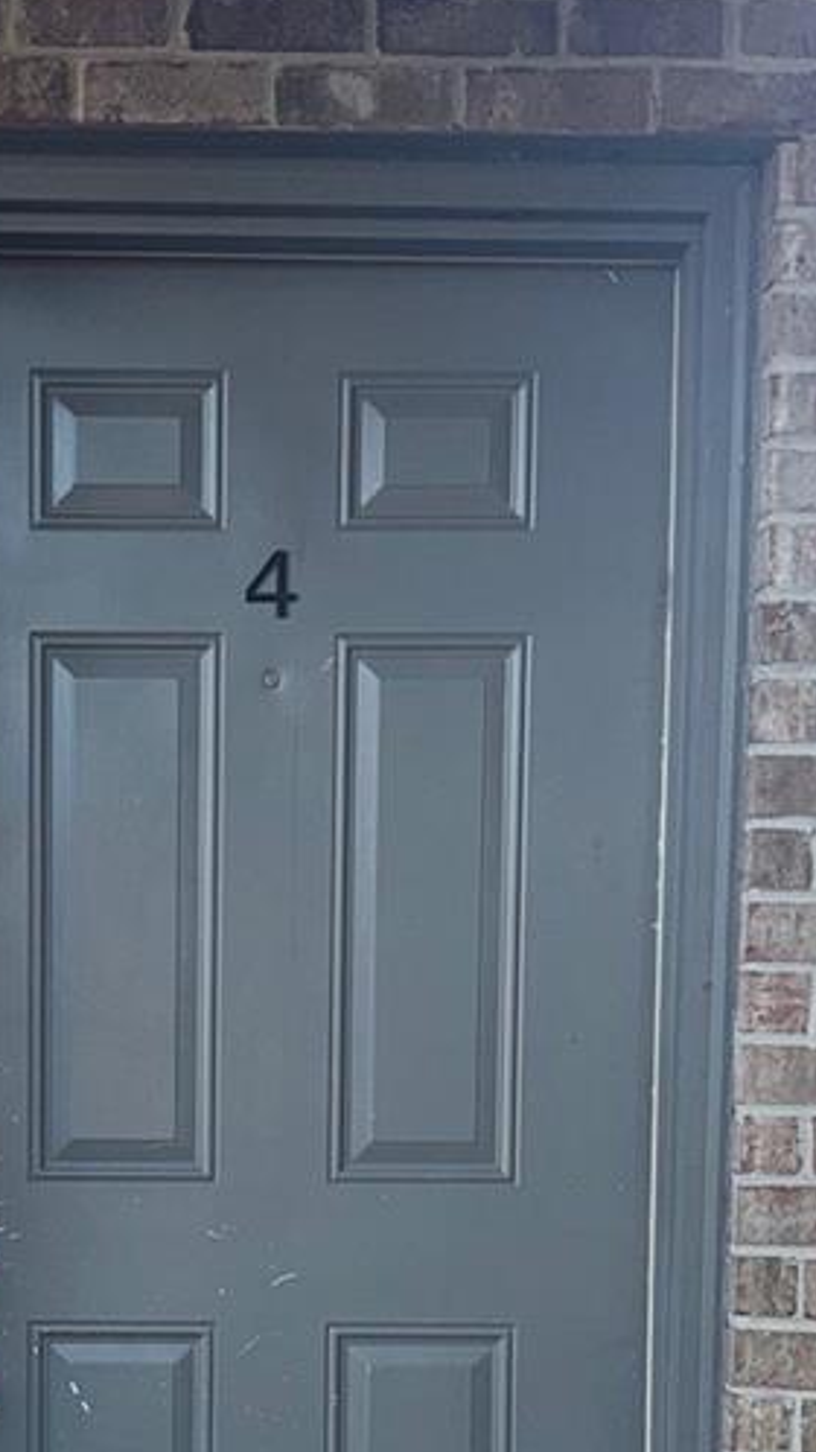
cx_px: 149
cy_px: 1242
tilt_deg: -4.1
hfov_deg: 18.9
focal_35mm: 63
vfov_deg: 32.1
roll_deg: -0.8
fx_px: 2424
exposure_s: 1/176
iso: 50
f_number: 1.78
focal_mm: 6.76
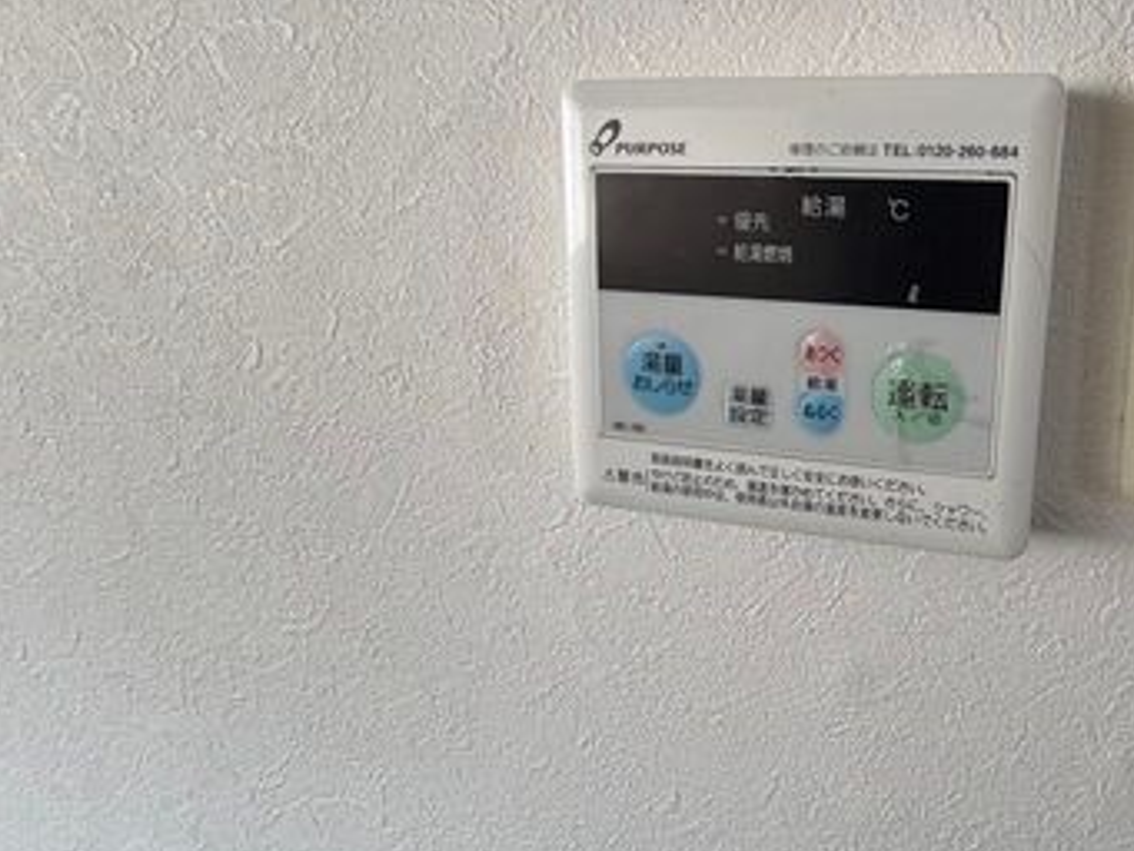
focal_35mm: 23
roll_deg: +0.3
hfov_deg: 70.1
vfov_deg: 58.5
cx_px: 818
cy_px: 349
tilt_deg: -10.9
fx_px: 754
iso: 250
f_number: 2.2
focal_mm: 2.22
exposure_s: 1/121
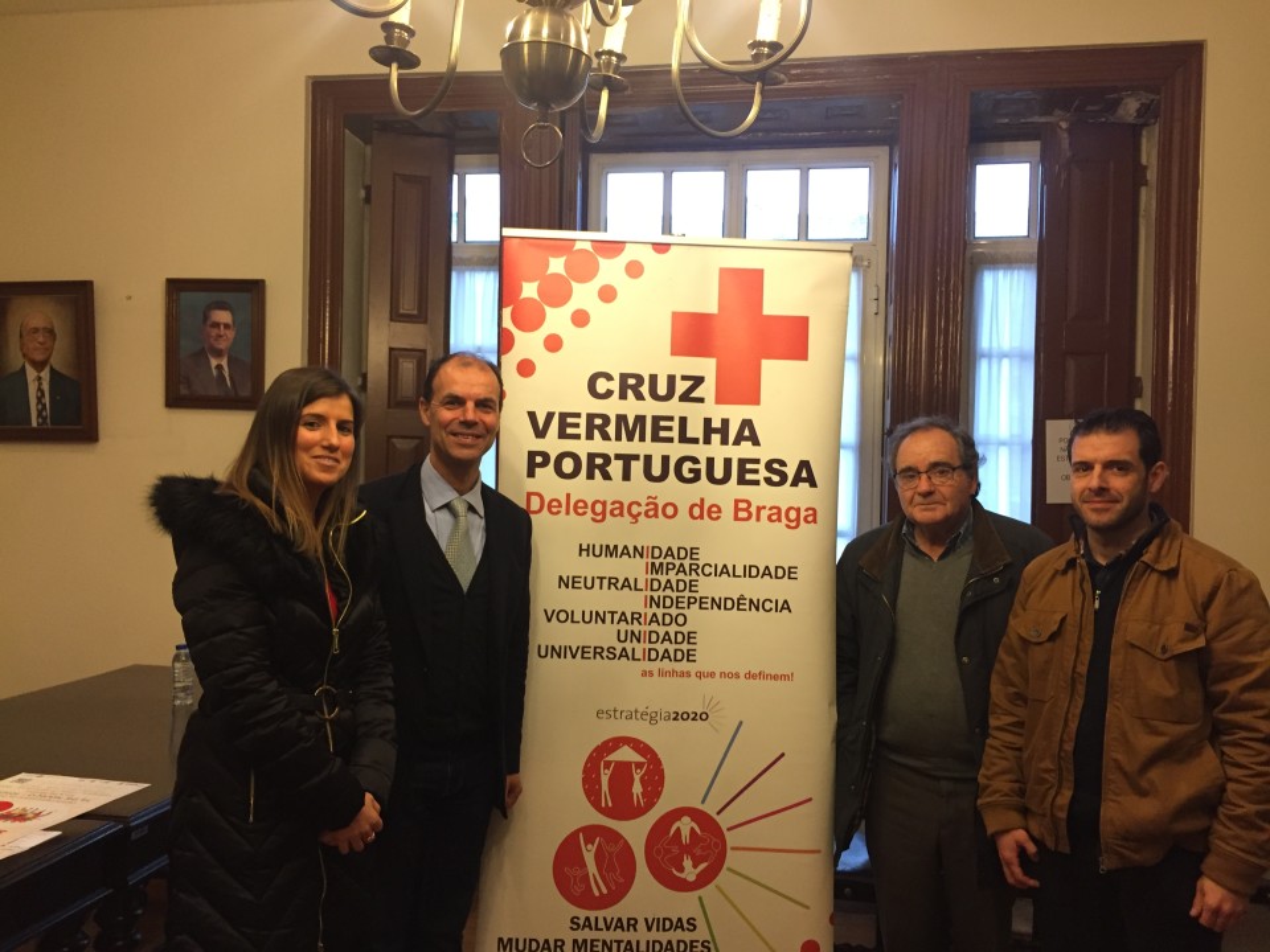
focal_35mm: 29
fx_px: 1064
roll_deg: -1.6
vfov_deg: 48.2
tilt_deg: +0.8
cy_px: 476
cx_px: 635
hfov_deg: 61.7
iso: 200
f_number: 2.2
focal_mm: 4.15
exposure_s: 1/33
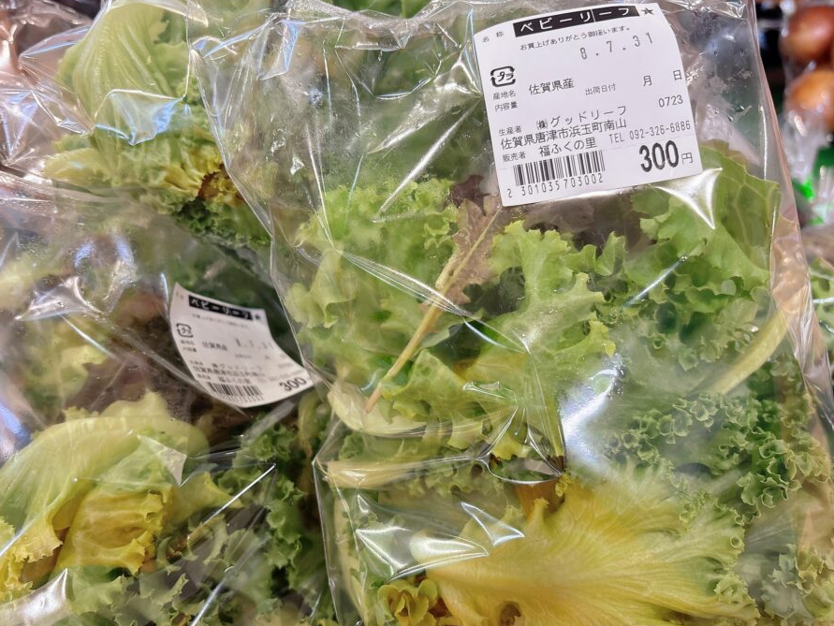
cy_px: 326
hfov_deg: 63.4
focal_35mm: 28
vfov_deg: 49.8
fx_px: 675
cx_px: 399
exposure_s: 1/60
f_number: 1.6
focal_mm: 5.96
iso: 125
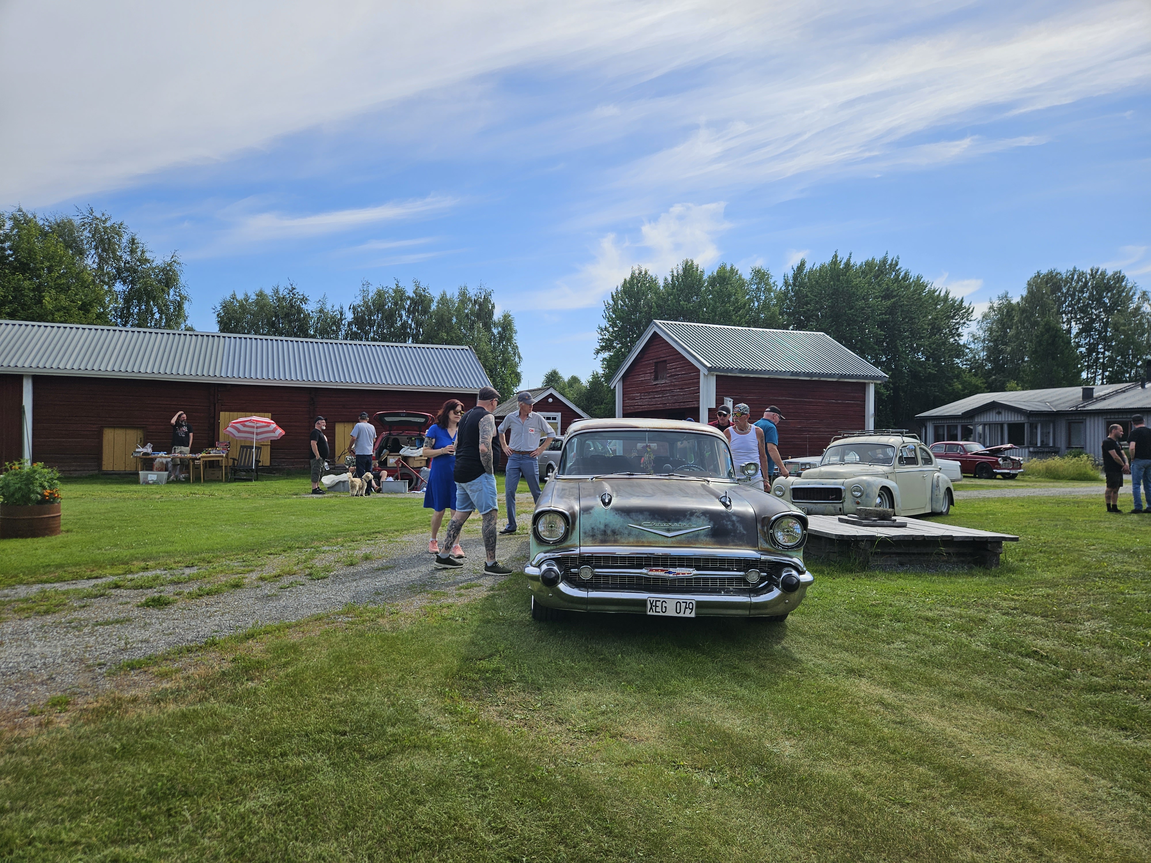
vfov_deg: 58.9
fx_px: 765
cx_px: 576
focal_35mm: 23
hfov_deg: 73.9
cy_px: 432
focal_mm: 5.4
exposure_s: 1/2537
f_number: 1.8
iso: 25
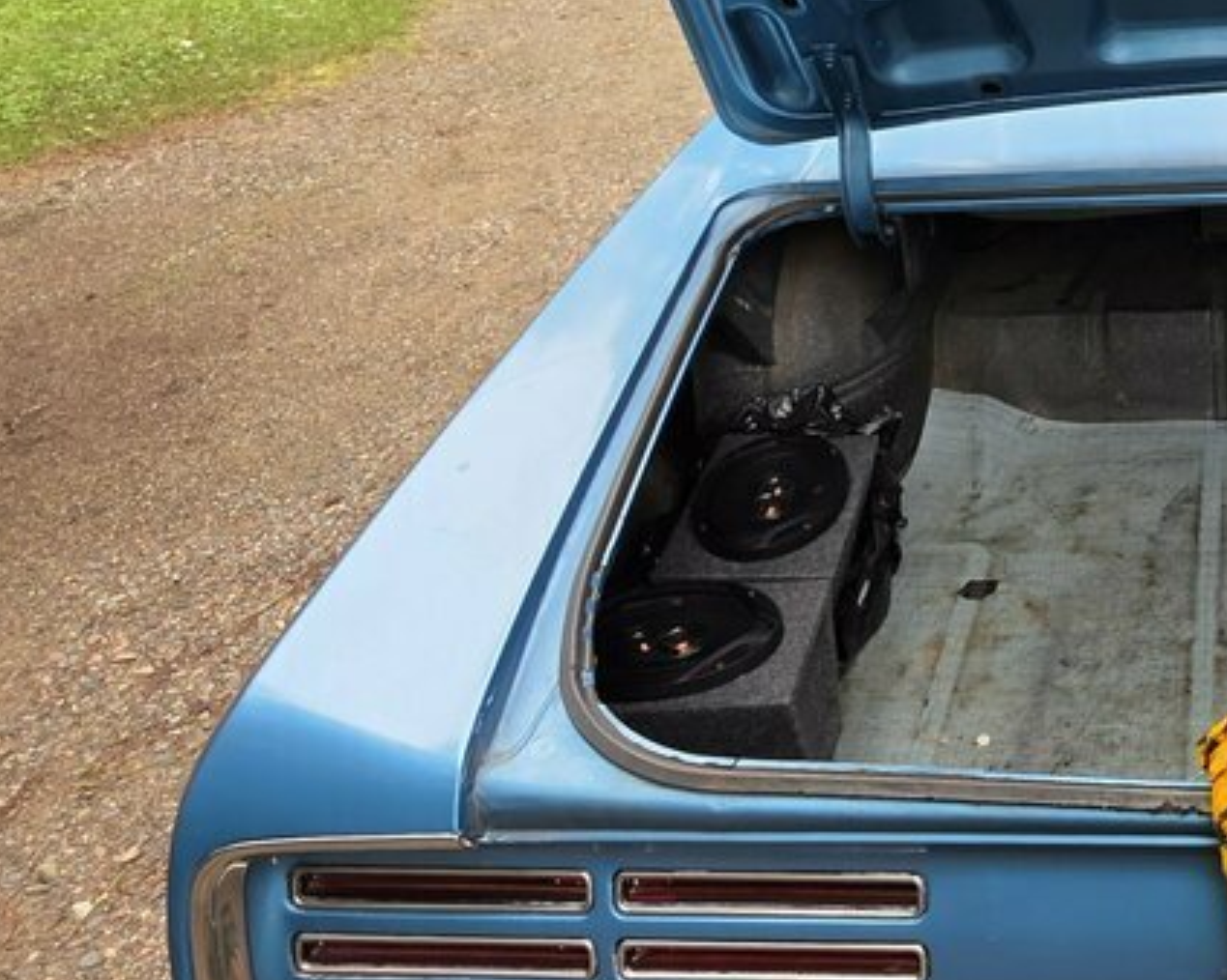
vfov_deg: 40.3
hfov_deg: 42.5
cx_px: 1259
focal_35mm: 36
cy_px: 278
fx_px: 1307
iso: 25
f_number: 1.9
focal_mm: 2.2
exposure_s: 1/120
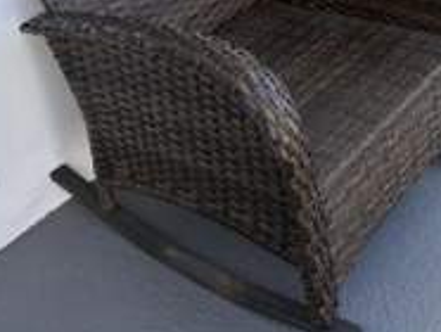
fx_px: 855
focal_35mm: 67
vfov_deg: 20.3
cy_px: -88
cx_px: 386
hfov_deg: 28.0
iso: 50
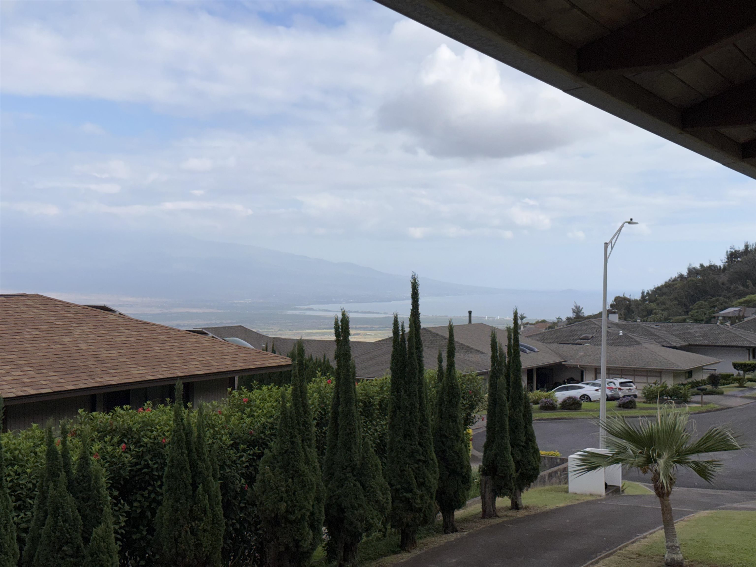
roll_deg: -0.3
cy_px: 284
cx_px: 378
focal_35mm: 48
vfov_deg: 30.3
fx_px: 1048
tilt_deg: -0.4
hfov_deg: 39.7
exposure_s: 1/9901
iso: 80
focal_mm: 6.76
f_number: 1.78
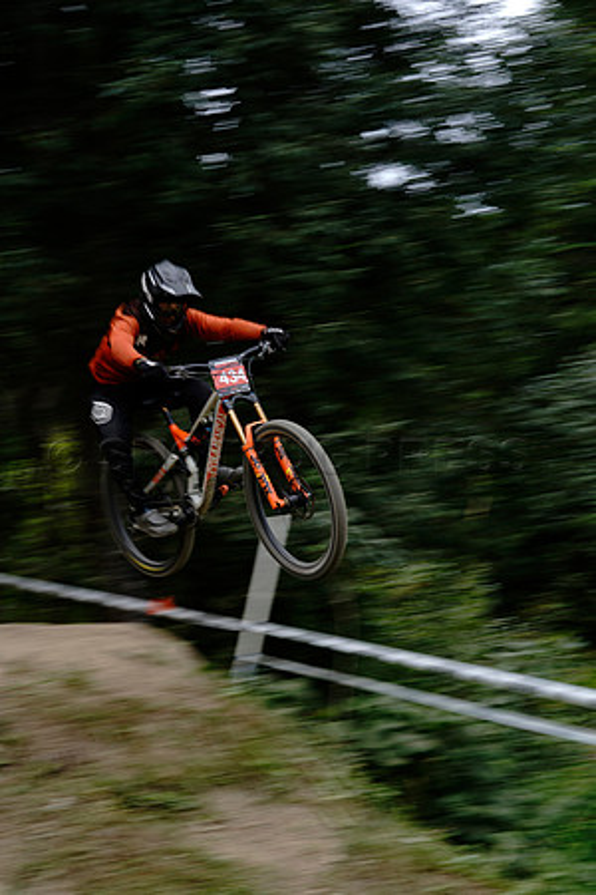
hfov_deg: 19.5
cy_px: 448
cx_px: 298
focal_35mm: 70
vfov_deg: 28.8
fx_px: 1738
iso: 80
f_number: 10
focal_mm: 70
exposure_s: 1/50
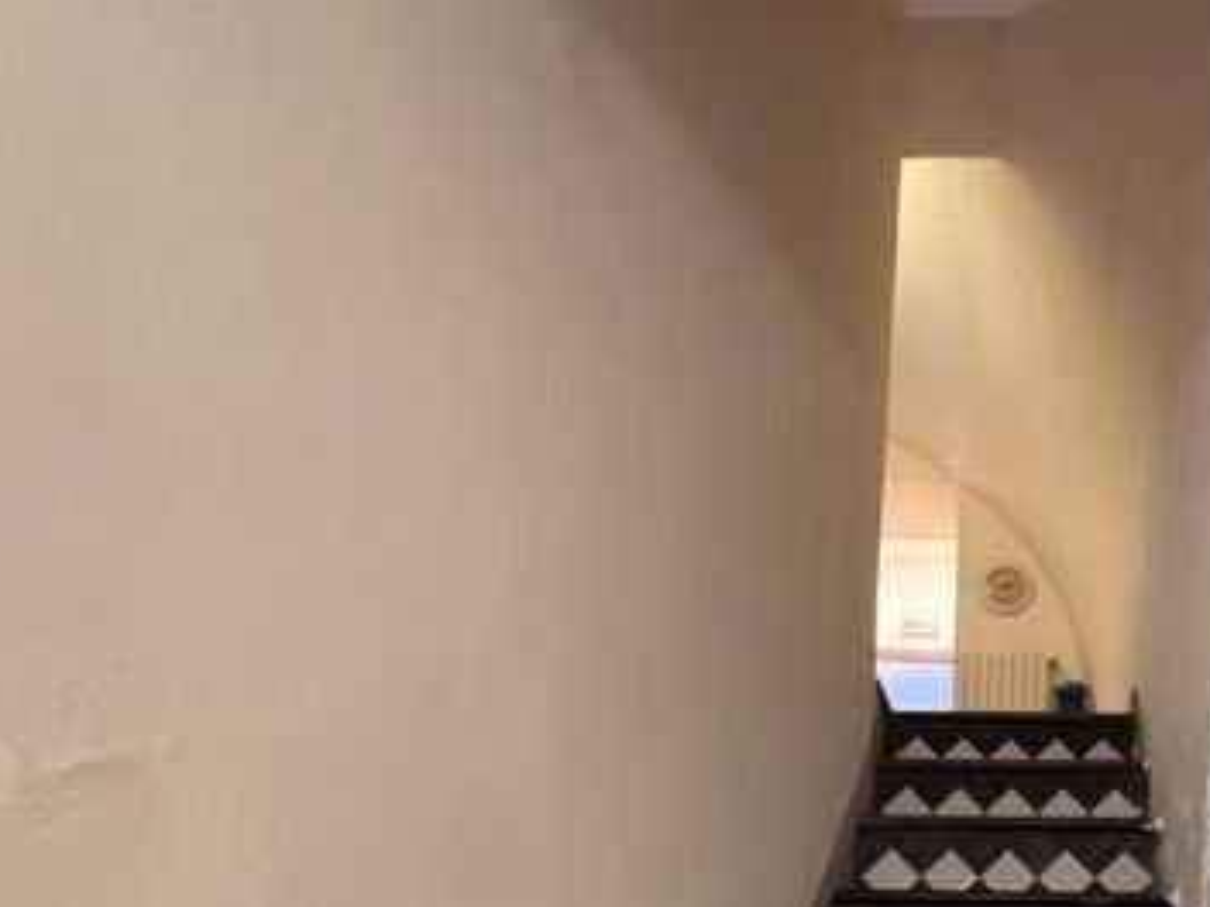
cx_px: 1043
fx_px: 979
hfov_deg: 56.5
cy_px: 790
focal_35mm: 28
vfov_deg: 45.7
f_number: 2.2
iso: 1250
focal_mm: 2.22
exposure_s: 1/50
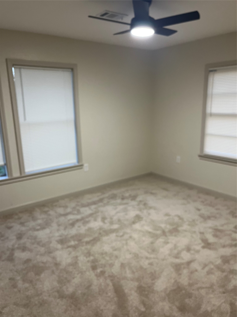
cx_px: 118
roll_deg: +1.9
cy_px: 158
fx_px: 237
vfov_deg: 67.3
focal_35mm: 26
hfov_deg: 53.1
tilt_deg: -13.5
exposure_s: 1/60
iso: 125
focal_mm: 5.1
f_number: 1.6
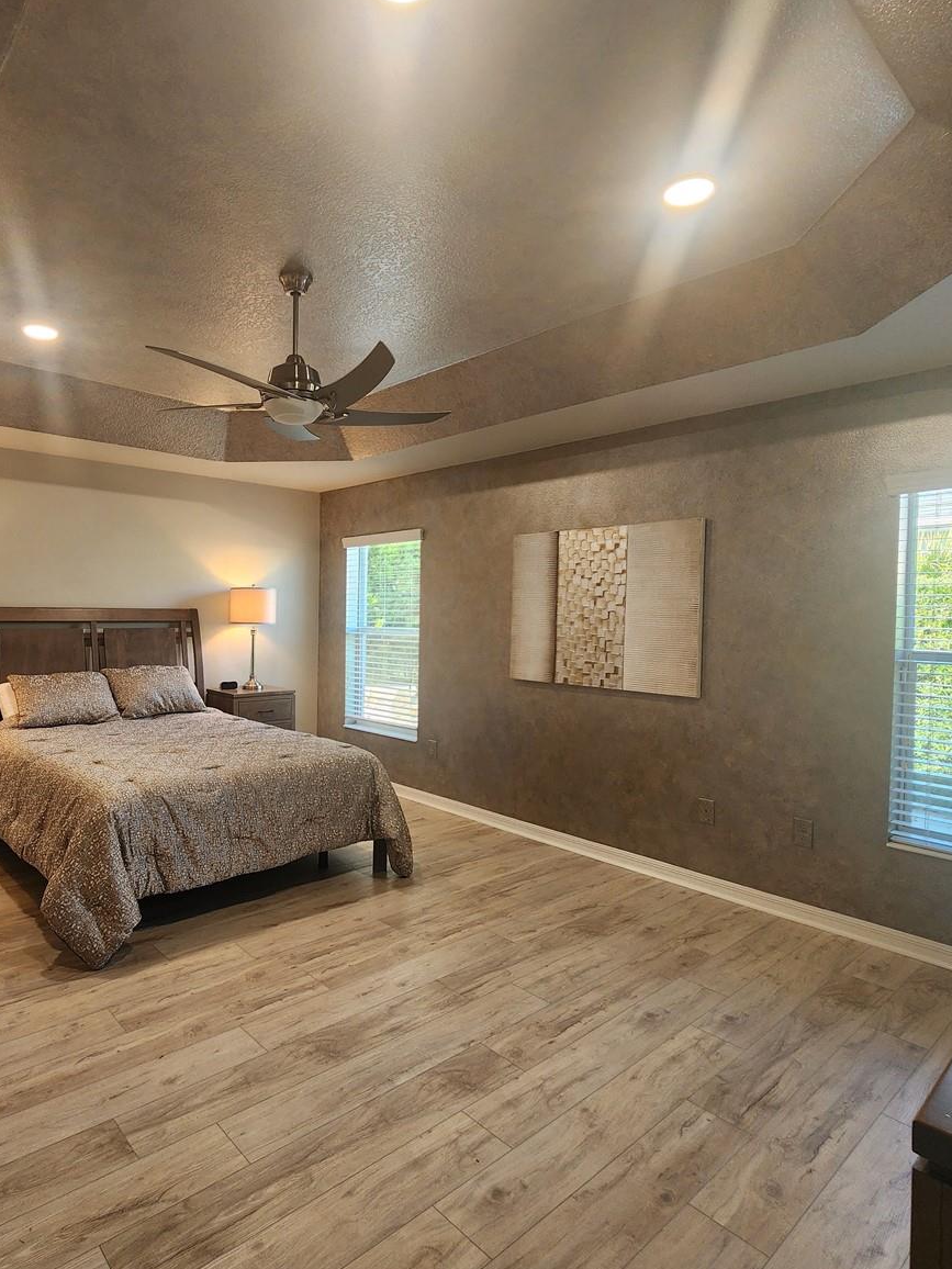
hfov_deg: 70.6
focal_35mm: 18
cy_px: 636
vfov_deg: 87.8
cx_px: 363
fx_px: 660
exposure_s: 1/60
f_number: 2.2
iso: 125
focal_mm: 2.2
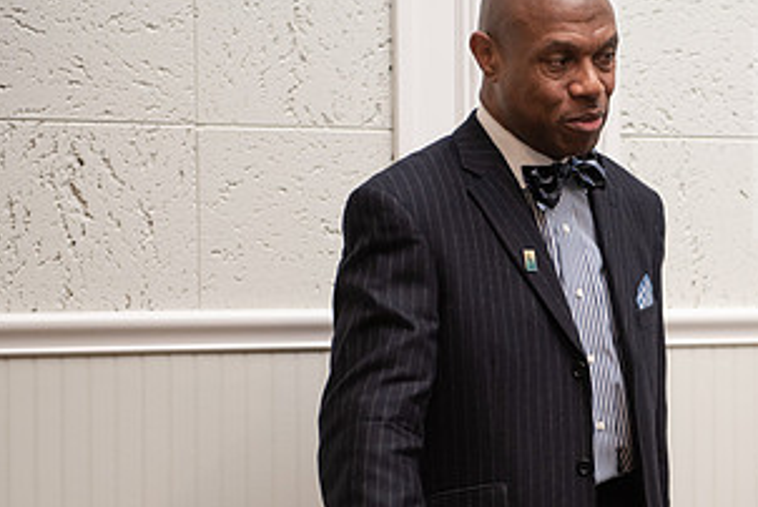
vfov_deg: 11.5
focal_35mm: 119
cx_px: 678
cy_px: 333
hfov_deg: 17.0
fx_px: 2508
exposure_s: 1/200
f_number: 2.8
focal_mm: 62
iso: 1250
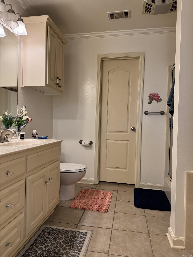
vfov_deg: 71.6
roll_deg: -1.2
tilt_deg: +1.6
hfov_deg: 56.8
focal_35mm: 24
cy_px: 128
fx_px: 178
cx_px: 96
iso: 100
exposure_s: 1/60
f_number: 1.78
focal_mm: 6.76
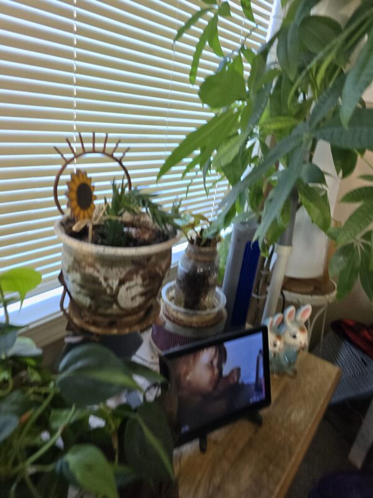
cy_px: 249
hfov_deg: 58.9
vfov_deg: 73.9
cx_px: 186
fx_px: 330
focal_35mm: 23
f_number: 1.7
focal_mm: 6.3
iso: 320
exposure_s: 1/120
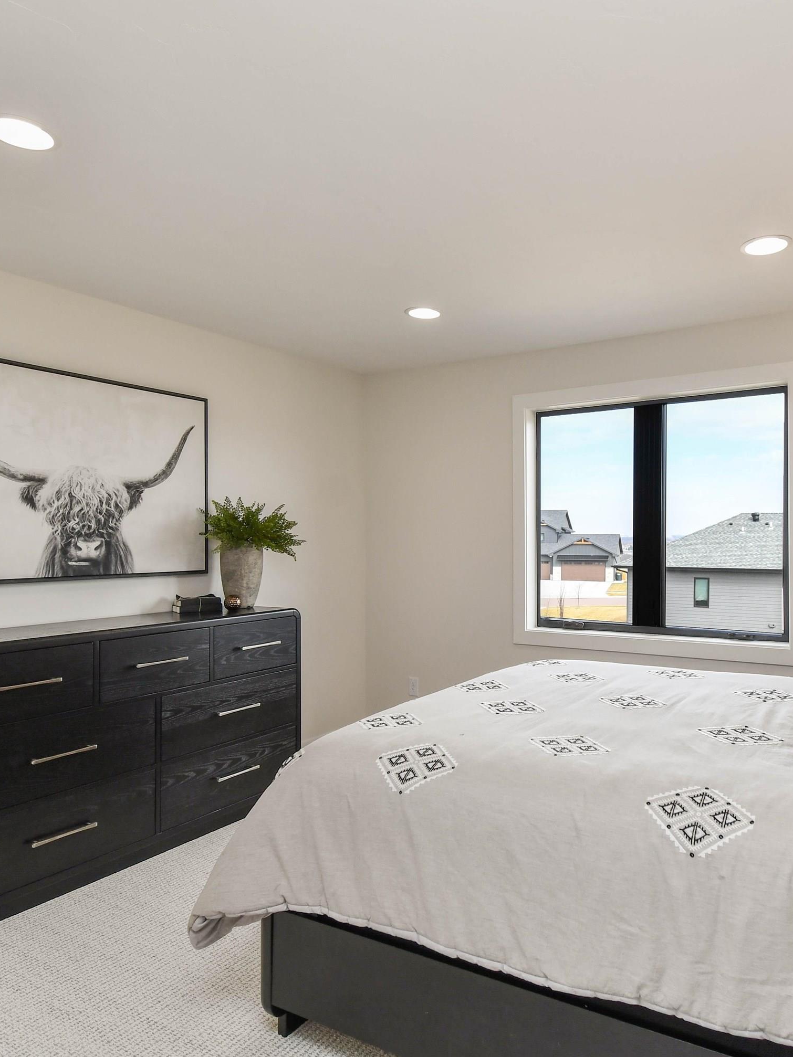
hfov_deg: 59.8
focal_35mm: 22
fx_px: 672
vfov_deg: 76.4
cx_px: 524
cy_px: 528
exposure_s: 1/160
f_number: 6.3
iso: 400
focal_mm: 10
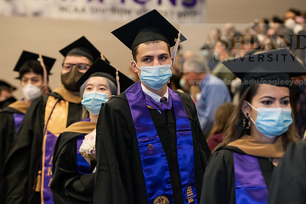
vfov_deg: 11.8
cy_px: 94
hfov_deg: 17.6
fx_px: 986
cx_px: 162
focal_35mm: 116
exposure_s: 1/200
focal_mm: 105
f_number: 4
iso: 2000
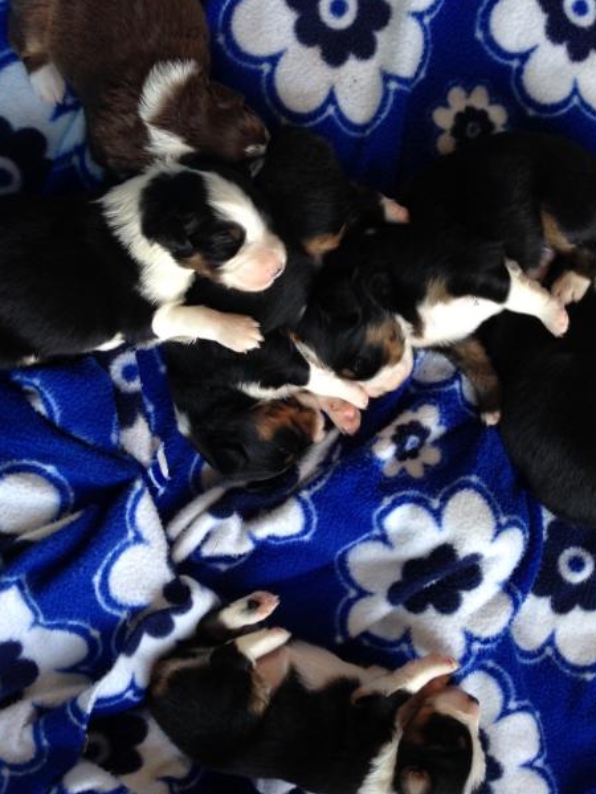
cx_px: 323
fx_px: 1010
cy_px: 392
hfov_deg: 32.9
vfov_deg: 42.9
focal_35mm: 44
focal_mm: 4.12
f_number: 2.4
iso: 50
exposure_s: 1/24
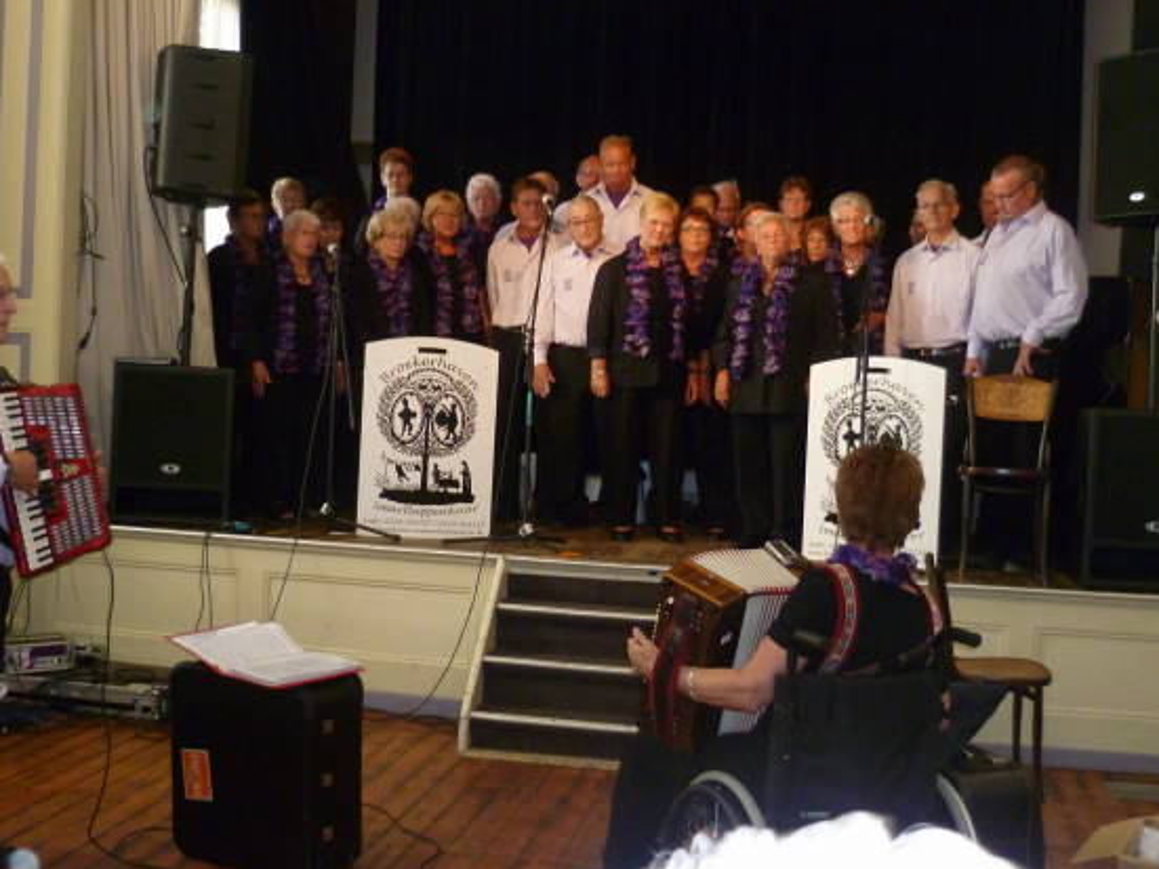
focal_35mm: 43
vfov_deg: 33.6
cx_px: 572
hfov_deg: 43.9
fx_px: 1439
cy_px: 450
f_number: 3.1
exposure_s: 1/30
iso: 400
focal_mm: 6.6
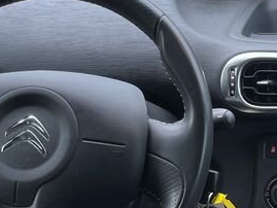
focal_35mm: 99
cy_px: 35
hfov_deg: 19.1
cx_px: 302
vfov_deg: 14.8
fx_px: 793
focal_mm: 5.1
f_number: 1.6
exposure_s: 1/121
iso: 50
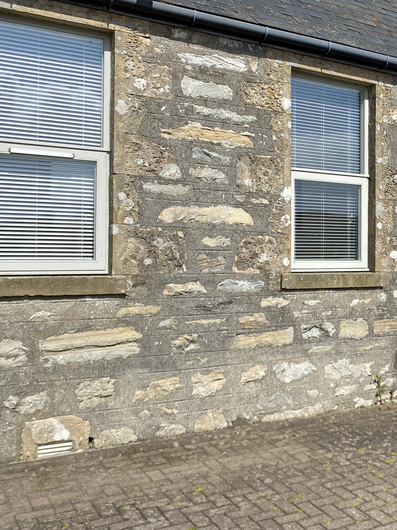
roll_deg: -1.2
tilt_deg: +2.3
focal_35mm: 42
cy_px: 242
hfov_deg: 31.9
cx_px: 390
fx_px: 642
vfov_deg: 44.8
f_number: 1.8
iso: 32
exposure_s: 1/3610
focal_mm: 4.25
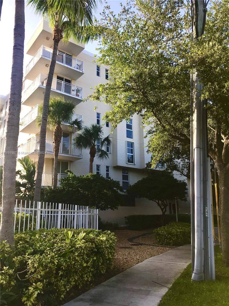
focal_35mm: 28
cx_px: 114
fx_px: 247
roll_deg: +1.7
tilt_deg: +14.3
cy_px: 153
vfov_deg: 63.4
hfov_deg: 49.7
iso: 20
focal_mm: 3.99
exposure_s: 1/538
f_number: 1.8
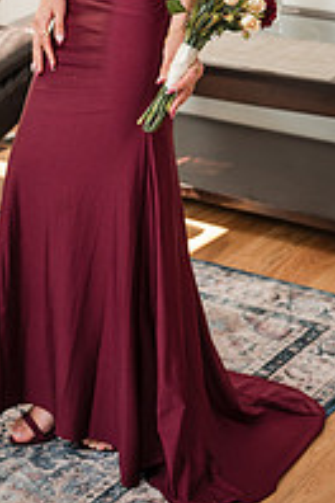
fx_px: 1521
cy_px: 5
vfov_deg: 18.3
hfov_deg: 12.5
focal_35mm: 109
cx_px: 30
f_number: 3.2
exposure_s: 1/250
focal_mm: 48
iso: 1000
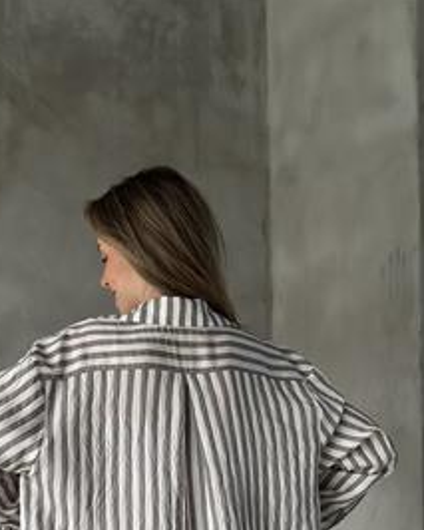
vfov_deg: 25.0
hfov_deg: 20.3
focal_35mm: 75
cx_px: 129
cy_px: 420
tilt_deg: +3.0
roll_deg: -0.3
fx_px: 1176
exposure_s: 1/60
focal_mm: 6.86
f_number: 1.78
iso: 320
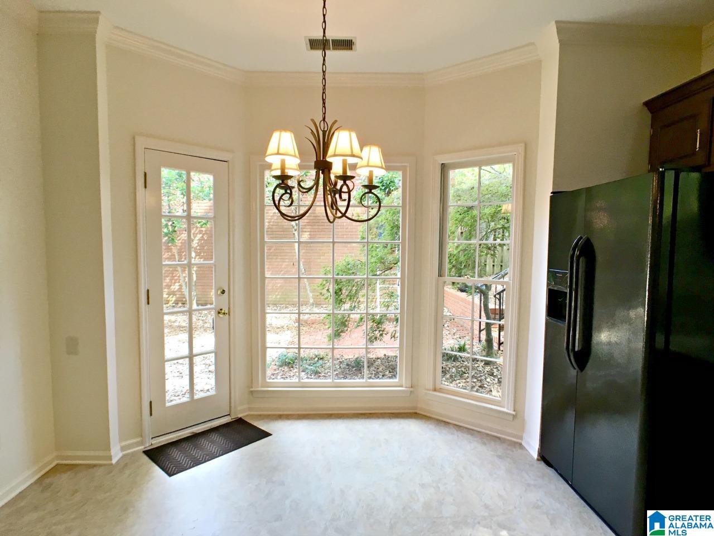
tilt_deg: -2.7
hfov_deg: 61.7
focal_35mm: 29
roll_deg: -0.8
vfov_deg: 48.2
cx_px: 357
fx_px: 598
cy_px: 268
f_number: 2.2
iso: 32
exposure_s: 1/30
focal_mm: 4.15
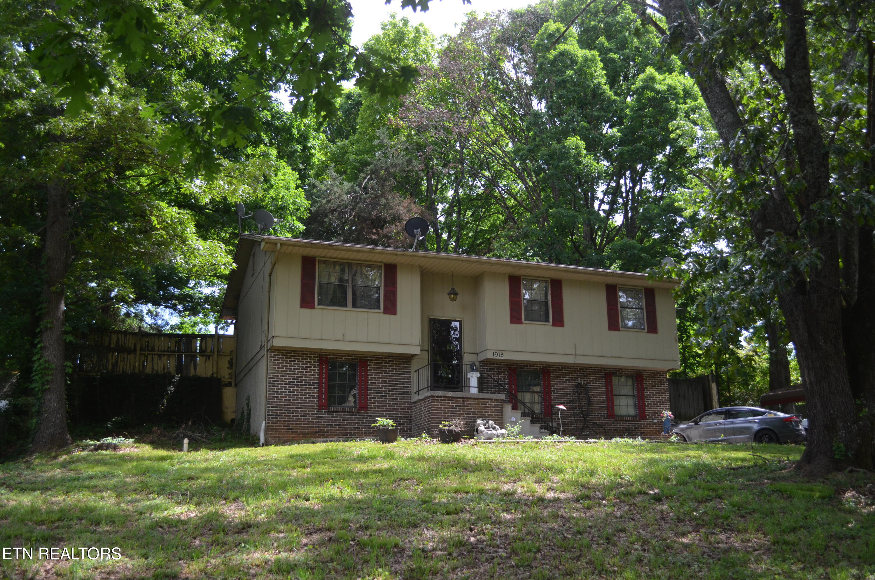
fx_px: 873
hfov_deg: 53.2
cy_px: 290
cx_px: 438
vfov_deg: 36.7
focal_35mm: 36
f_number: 4
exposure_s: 1/1000
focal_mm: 24
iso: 500
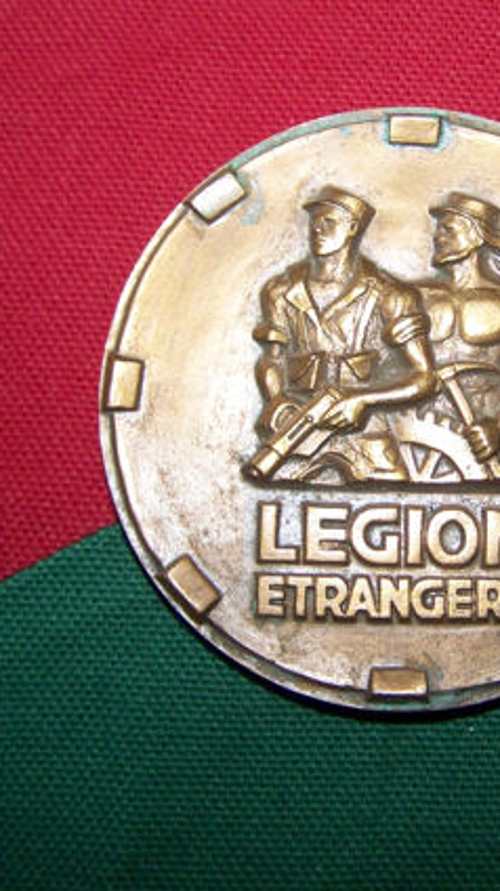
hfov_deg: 19.7
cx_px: 433
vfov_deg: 34.9
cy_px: 413
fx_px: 1416
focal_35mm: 60
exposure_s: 1/30
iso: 200
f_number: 2.8
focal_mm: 6.3
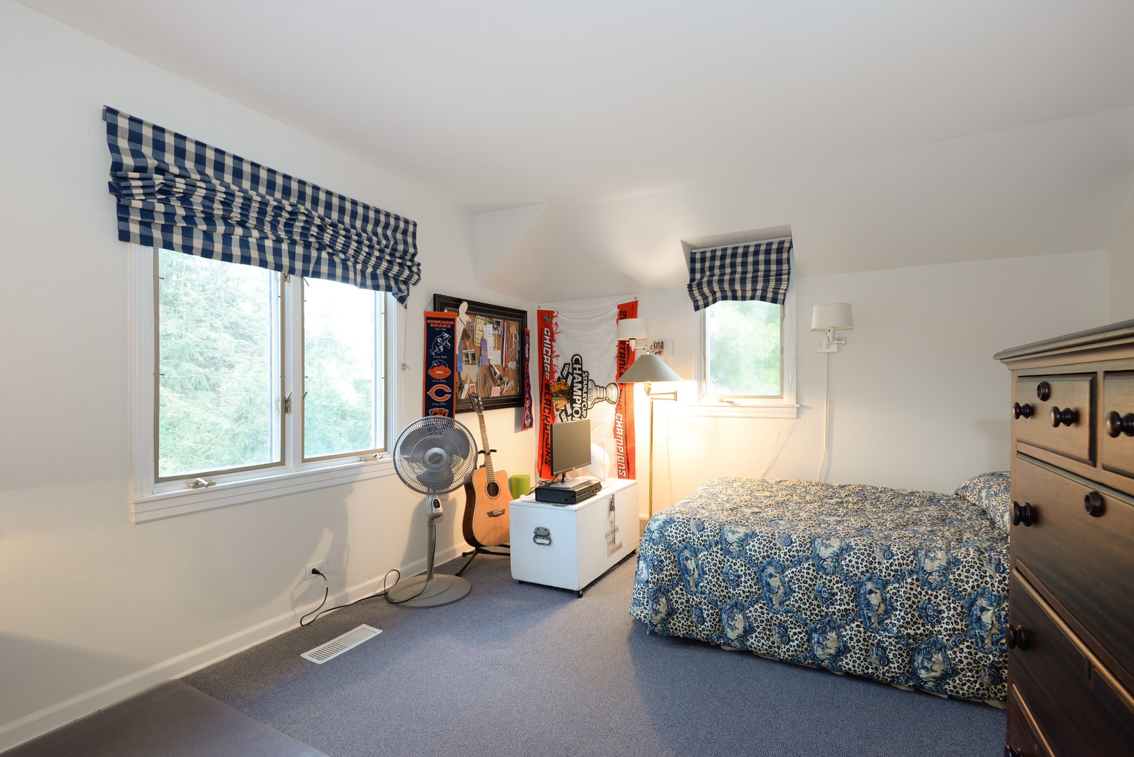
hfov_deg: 96.7
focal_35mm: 16
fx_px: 504
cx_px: 567
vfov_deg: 73.8
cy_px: 378
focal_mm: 16
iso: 200
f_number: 8
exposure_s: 1.3
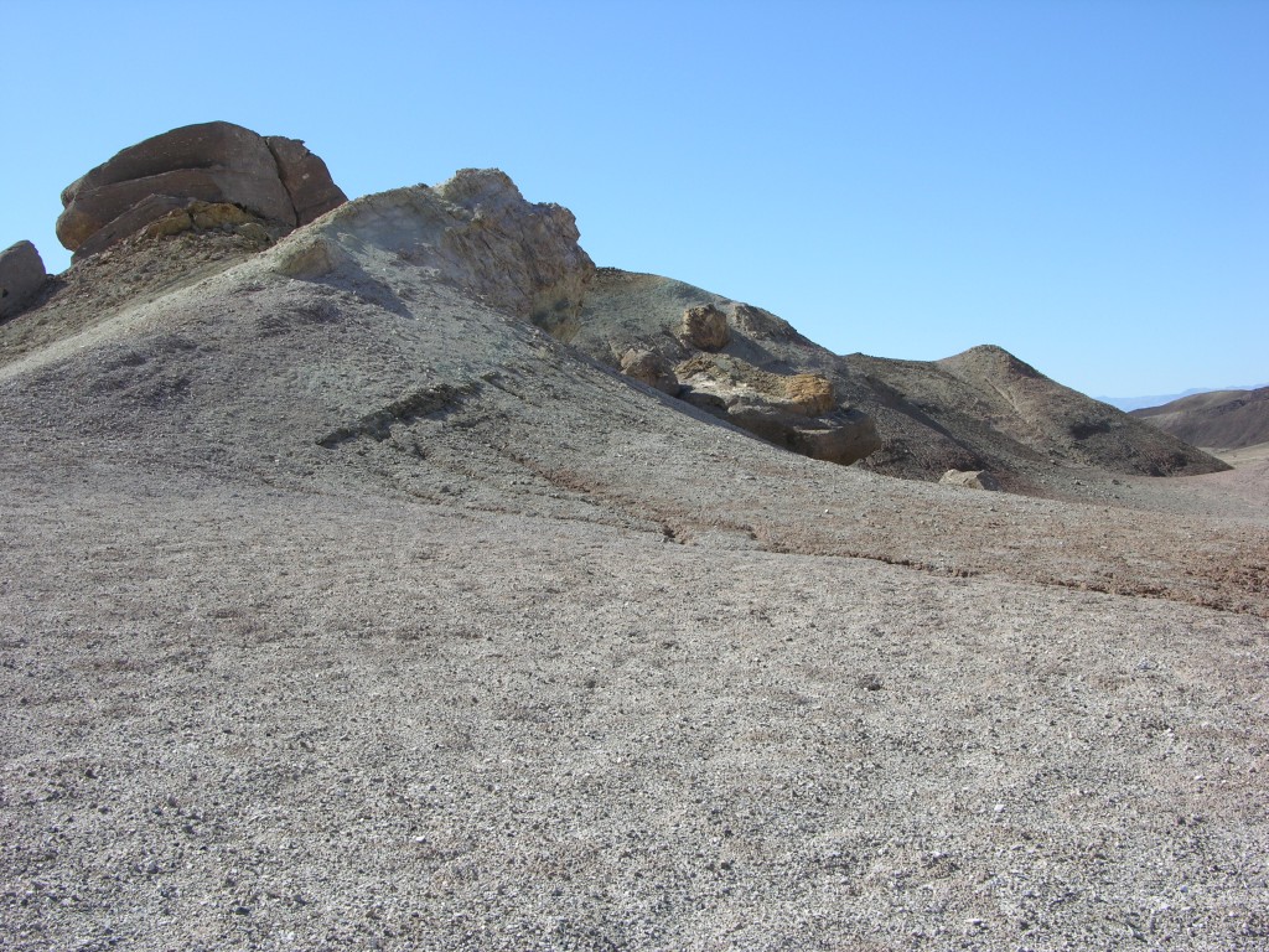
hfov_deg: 47.9
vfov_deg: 36.8
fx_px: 1430
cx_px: 634
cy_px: 476
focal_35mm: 39
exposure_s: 1/200
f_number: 6.4
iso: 50
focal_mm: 10
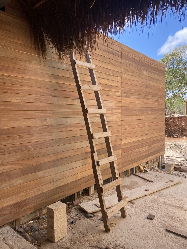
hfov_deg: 53.1
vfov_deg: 67.3
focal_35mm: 26
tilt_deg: -1.7
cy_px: 124
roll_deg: -0.1
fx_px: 187
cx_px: 94
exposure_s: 1/637
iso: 32
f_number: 1.8
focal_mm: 4.25
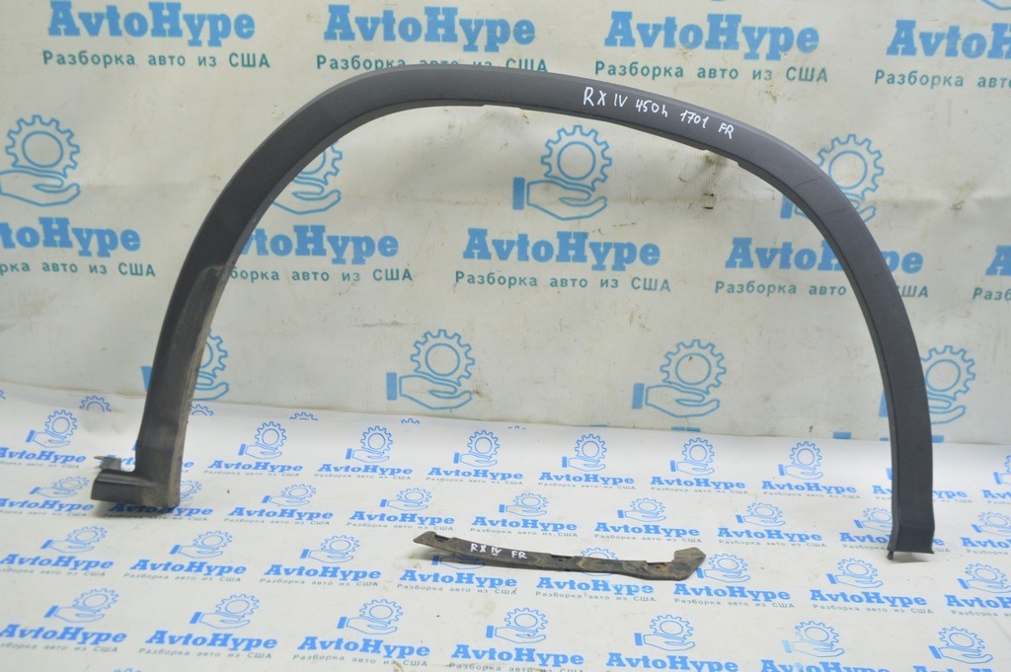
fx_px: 926
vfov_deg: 39.9
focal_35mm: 33
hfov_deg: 57.3
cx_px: 506
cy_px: 336
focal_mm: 22
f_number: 5.6
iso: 400
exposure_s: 1/20
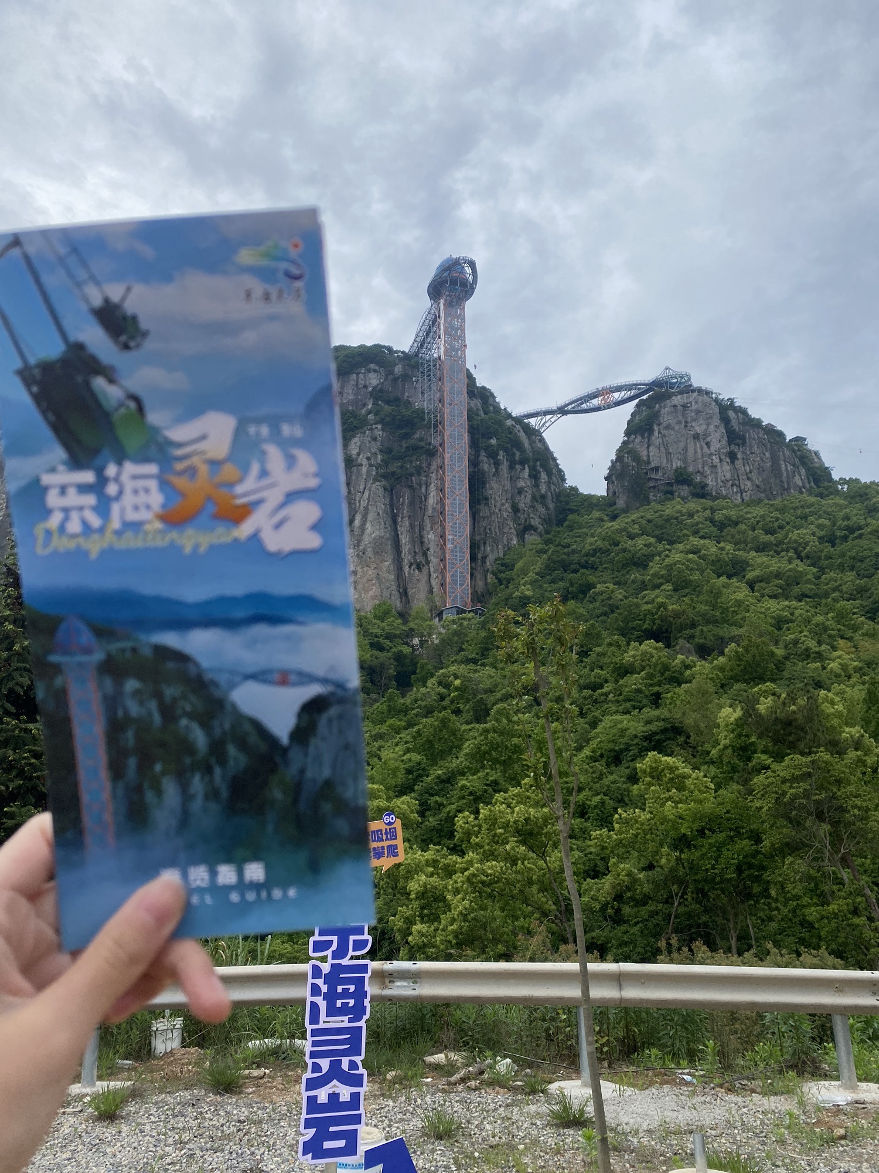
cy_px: 586
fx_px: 880
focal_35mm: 26
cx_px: 440
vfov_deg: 67.3
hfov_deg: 53.1
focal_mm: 4.25
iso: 32
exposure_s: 1/3610
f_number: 1.8
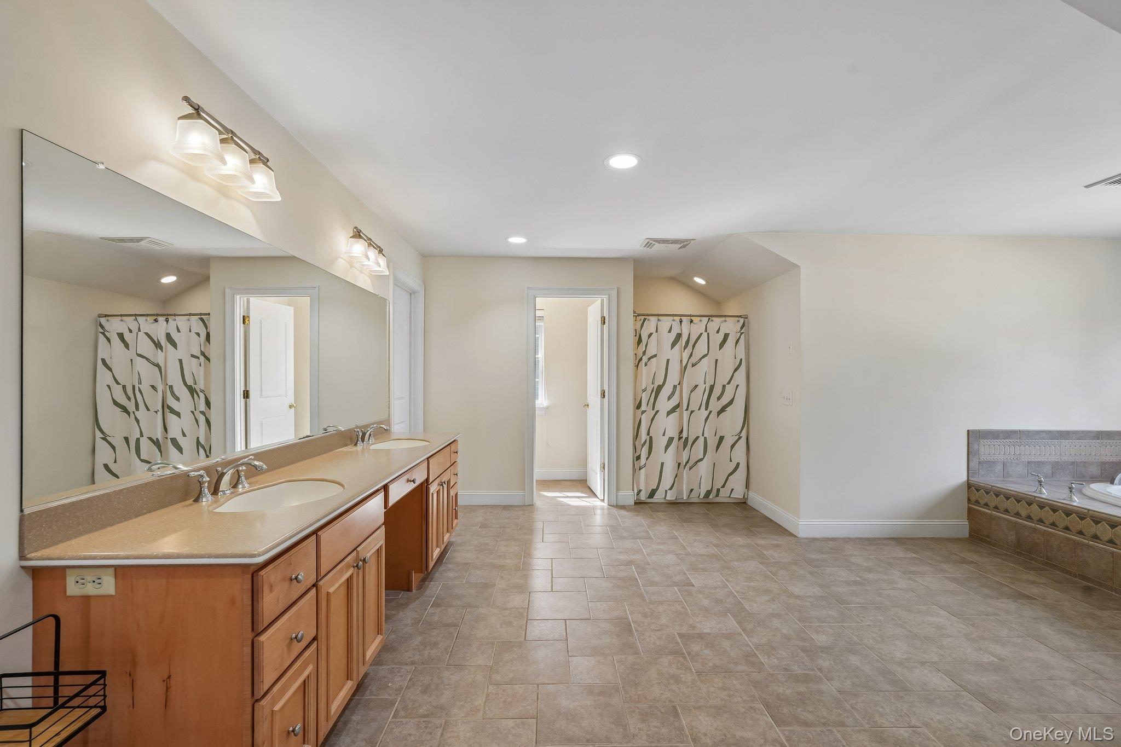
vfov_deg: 73.7
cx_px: 560
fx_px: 498
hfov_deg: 96.7
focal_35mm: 16
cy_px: 374
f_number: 8
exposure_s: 1/30
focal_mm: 16
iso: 400
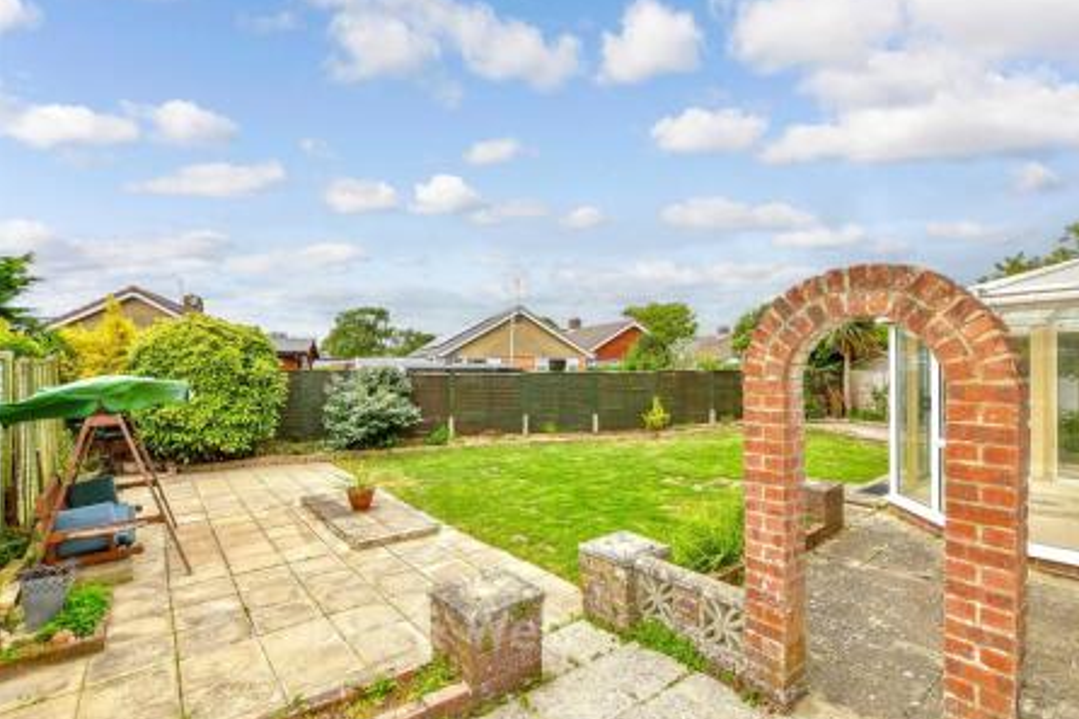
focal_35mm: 16
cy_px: 367
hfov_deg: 96.6
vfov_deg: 73.7
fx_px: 479
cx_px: 573
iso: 400
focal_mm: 10
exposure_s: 1/250
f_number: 8
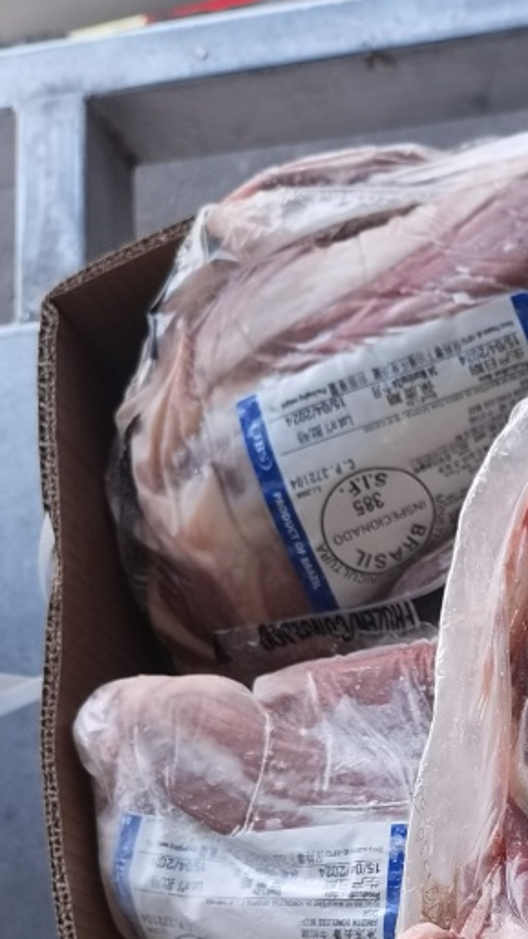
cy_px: 790
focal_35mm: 61
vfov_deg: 33.1
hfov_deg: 18.3
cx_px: 705
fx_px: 1519
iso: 50
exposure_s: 1/220
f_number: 1.9
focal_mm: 6.67
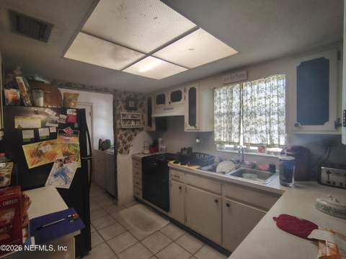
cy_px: 130
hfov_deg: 94.6
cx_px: 173
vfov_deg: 78.0
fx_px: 160
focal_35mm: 16
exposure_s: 1/24
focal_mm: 2.13
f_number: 2.2
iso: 536
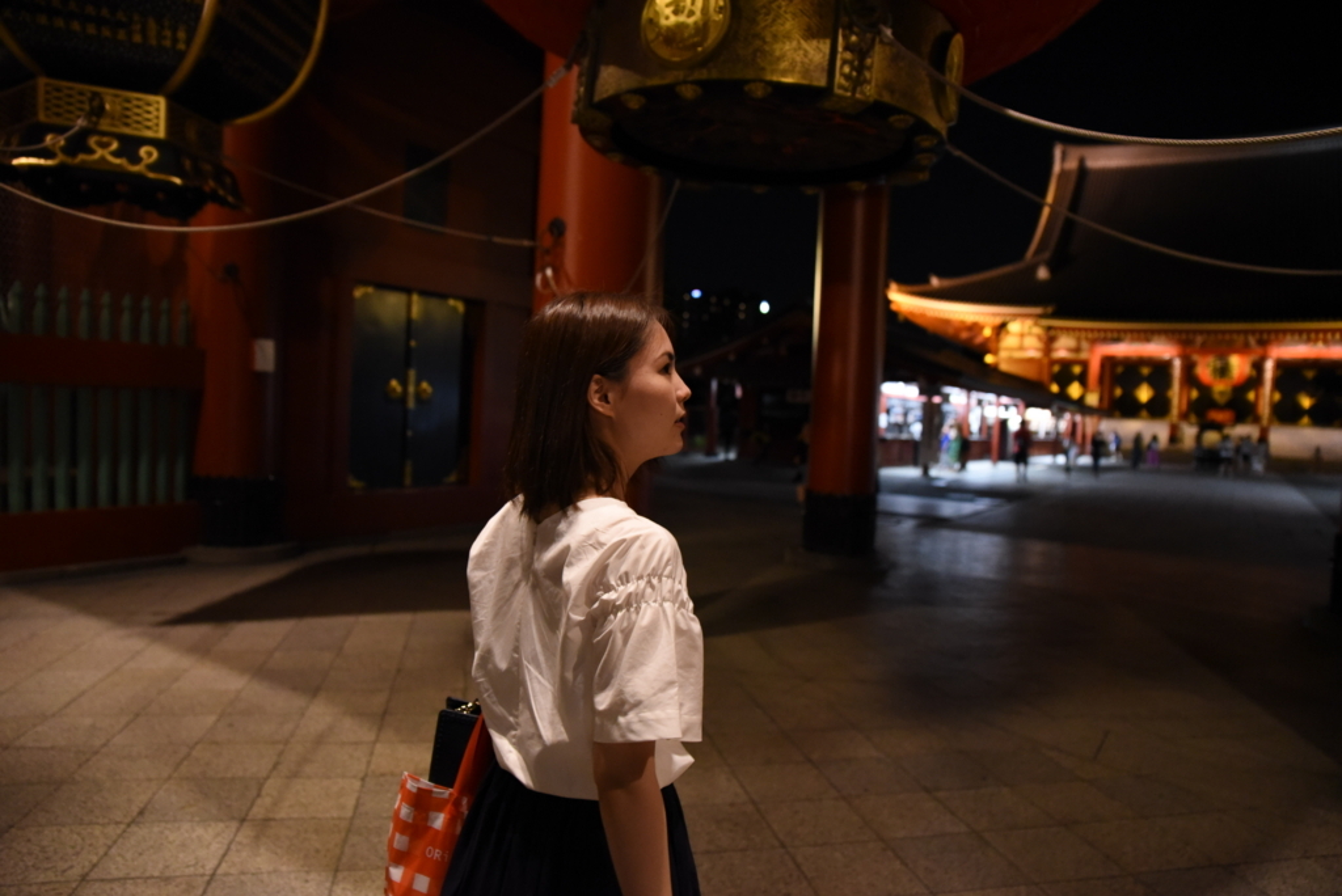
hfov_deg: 73.7
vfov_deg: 53.2
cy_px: 448
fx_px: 895
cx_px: 671
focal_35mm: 24
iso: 5000
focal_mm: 24
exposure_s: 1/200
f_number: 2.8
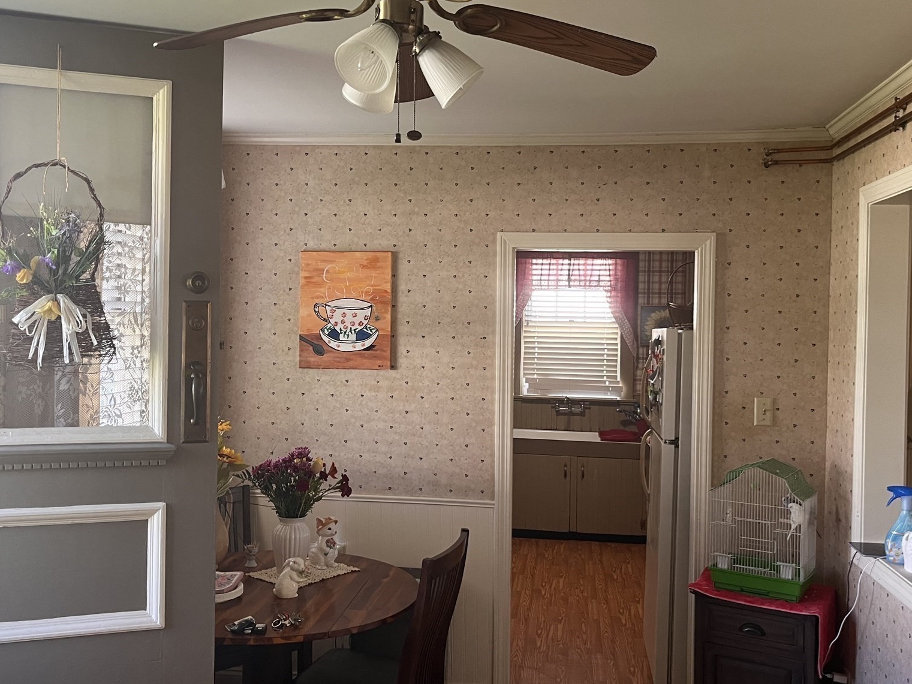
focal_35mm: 35
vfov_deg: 40.7
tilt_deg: +0.3
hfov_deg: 52.6
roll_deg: -1.3
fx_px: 922
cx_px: 444
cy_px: 330
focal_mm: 5.1
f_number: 1.6
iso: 125
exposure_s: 1/60
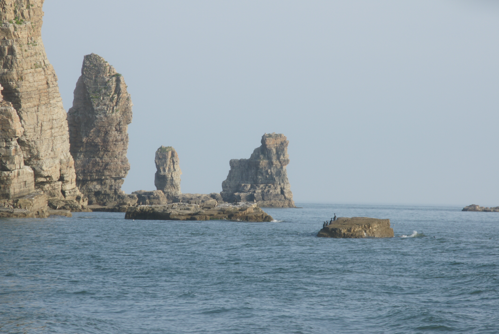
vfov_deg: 7.6
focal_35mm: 180
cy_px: 167
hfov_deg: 11.4
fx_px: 2498
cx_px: 250
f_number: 8
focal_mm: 120
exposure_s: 1/400
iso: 200
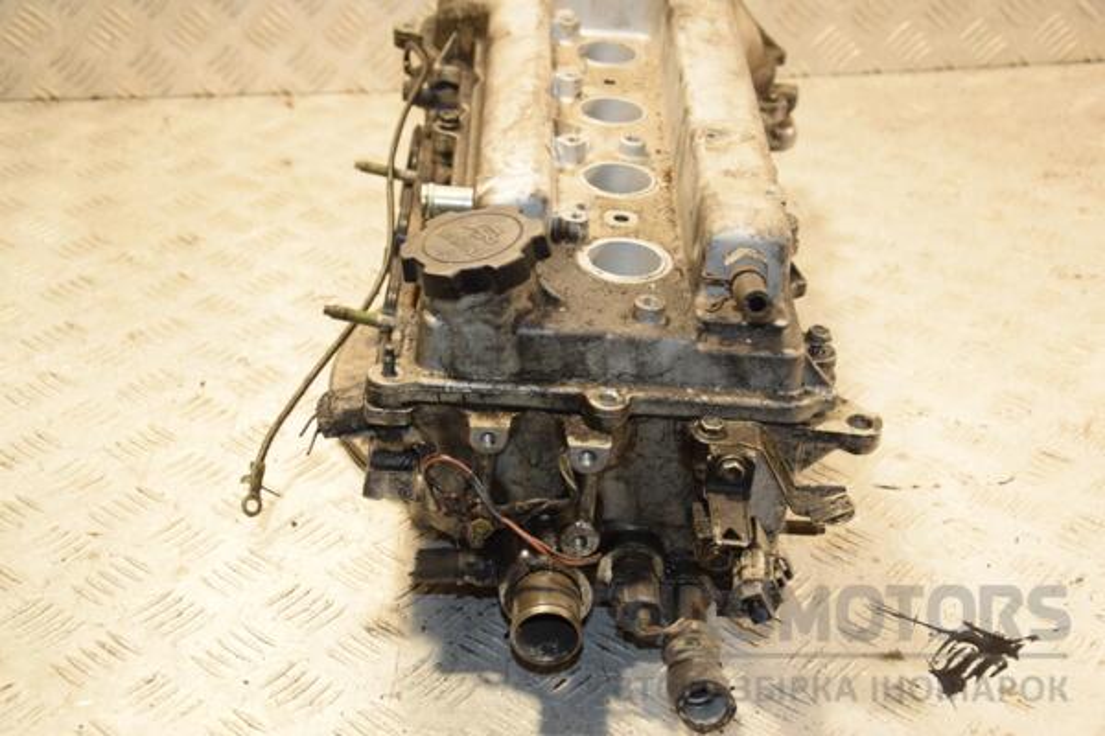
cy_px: 368
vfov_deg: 22.6
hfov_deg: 33.4
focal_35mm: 60
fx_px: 1842
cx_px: 552
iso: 800
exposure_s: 1/160
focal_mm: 40
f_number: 4.8
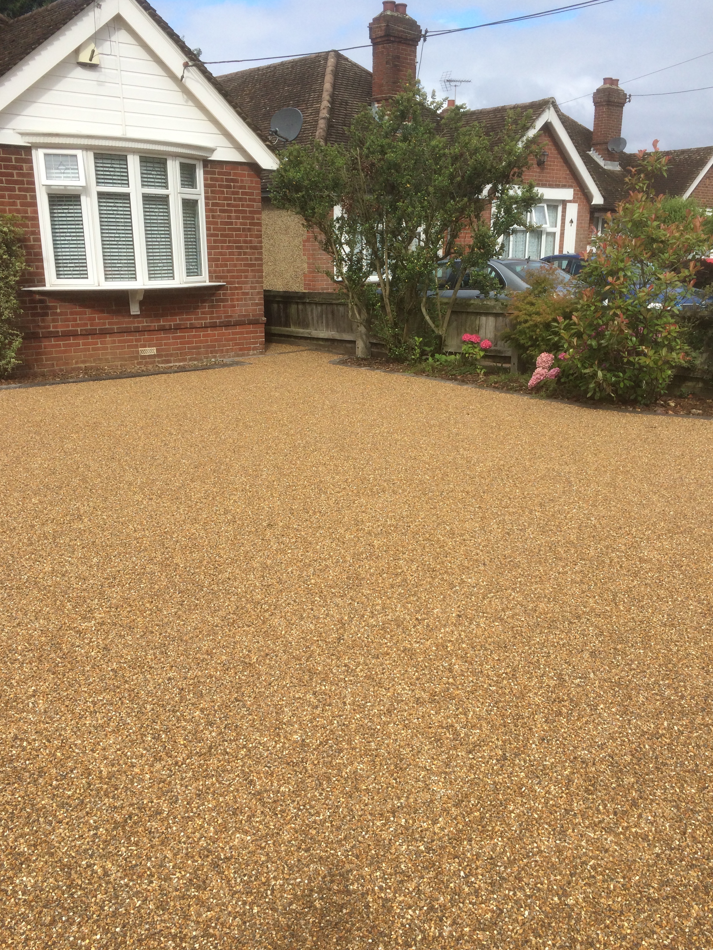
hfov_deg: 45.4
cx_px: 371
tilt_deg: -17.9
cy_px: 500
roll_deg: +1.1
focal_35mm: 31
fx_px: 851
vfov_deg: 58.3
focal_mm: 4.15
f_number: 2.2
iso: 32
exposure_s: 1/1580
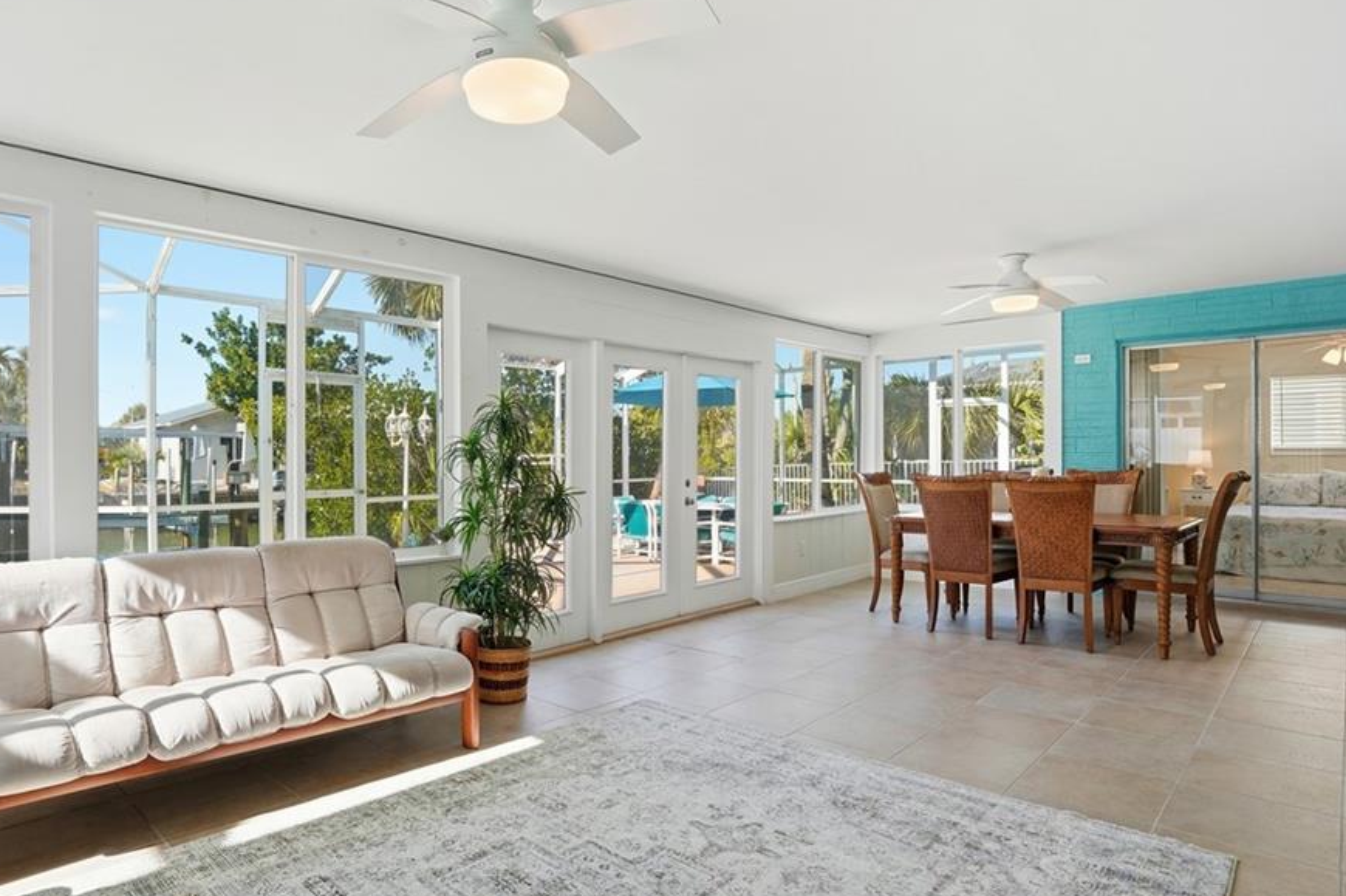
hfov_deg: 83.8
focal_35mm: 20
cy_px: 454
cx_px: 619
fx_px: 747
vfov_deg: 61.9
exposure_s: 1/500
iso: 400
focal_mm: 17
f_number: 9
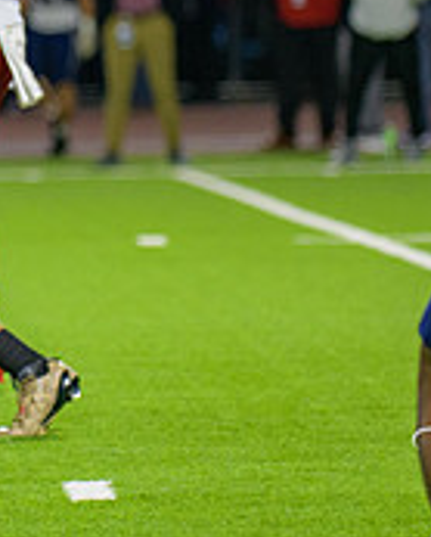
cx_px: -155
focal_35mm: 534
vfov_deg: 3.6
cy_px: 54
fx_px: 8492
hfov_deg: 2.9
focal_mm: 170
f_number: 2.8
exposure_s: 1/250
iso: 2000
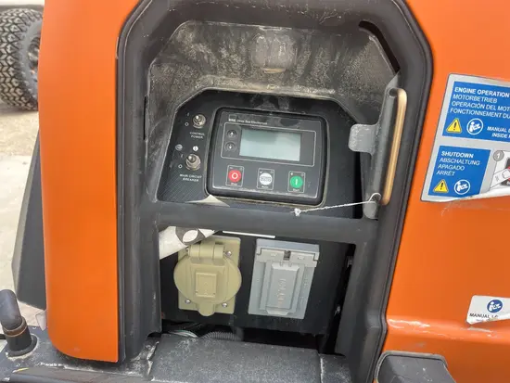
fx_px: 383
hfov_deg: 67.3
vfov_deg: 53.1
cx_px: 255
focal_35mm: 26
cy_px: 192
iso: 40
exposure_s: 1/290
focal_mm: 5.1
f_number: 1.6
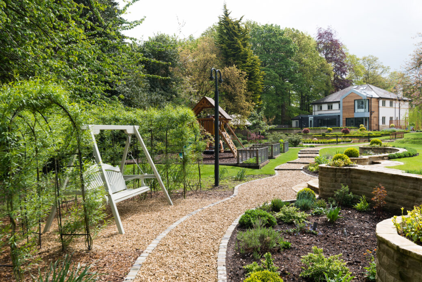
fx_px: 352
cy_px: 141
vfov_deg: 43.6
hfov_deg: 61.9
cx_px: 211
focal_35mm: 30
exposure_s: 1/200
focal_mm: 30
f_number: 9
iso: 100
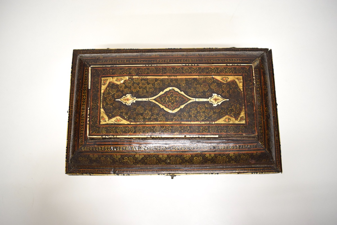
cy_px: 112
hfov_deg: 67.4
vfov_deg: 48.0
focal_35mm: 27
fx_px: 253
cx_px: 168
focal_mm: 18
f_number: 4
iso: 800
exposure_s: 1/60
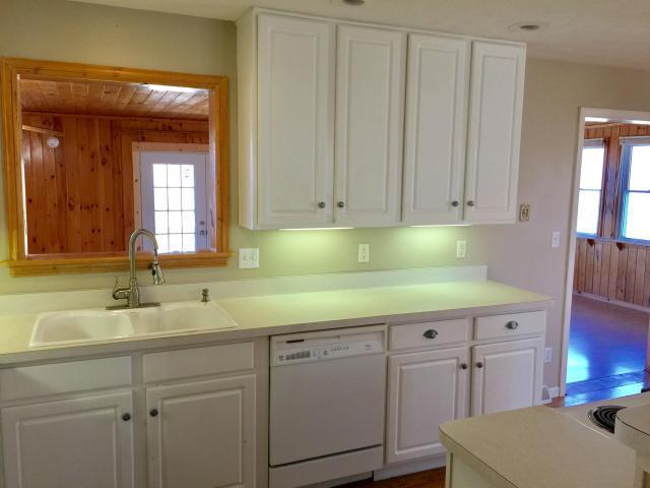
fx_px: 545
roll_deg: -0.7
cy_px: 244
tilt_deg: -6.2
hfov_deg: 61.7
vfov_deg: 48.2
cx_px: 325
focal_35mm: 29
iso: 50
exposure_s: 1/30
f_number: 2.2
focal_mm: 4.15
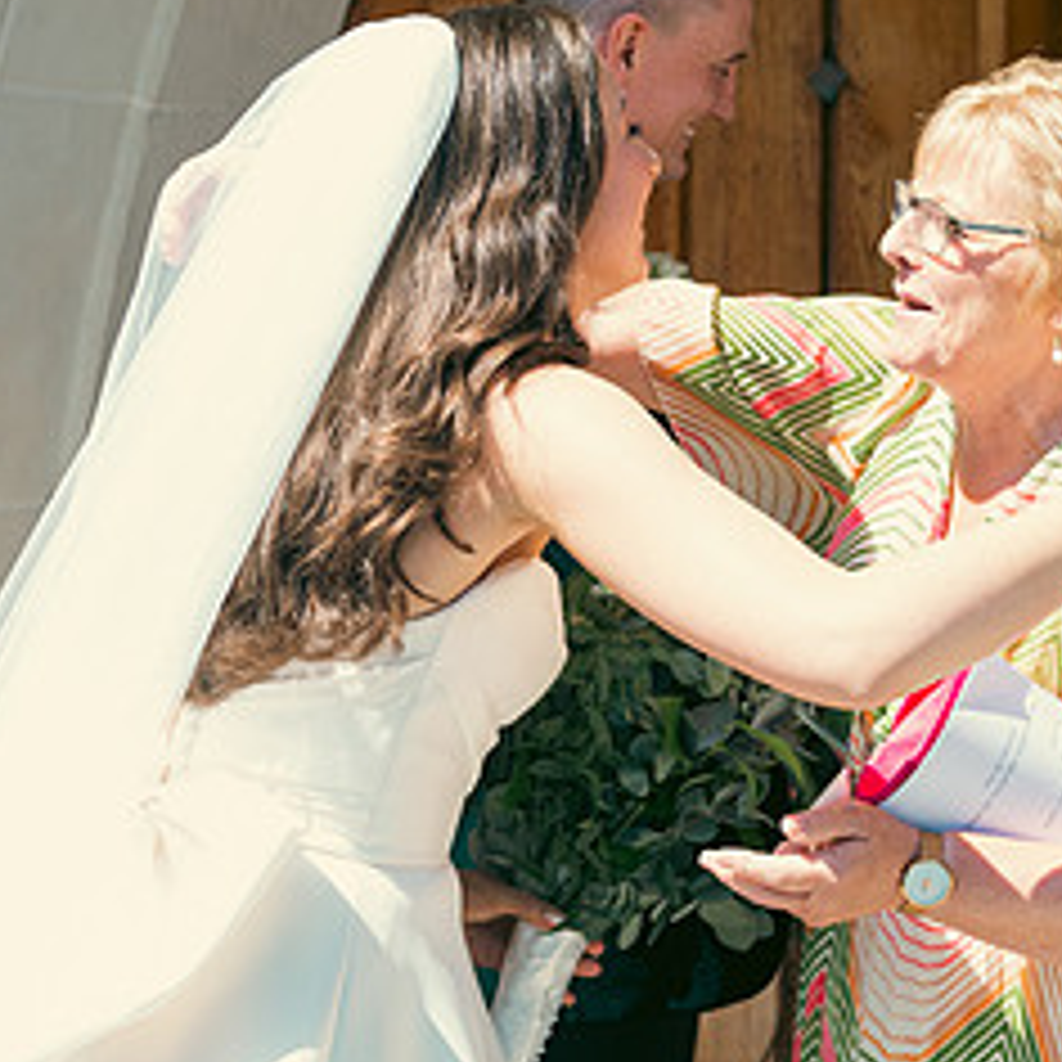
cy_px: 331
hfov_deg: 18.2
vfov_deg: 18.4
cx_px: 918
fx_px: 3263
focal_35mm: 94
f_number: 3.5
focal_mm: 45
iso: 100
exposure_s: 1/500
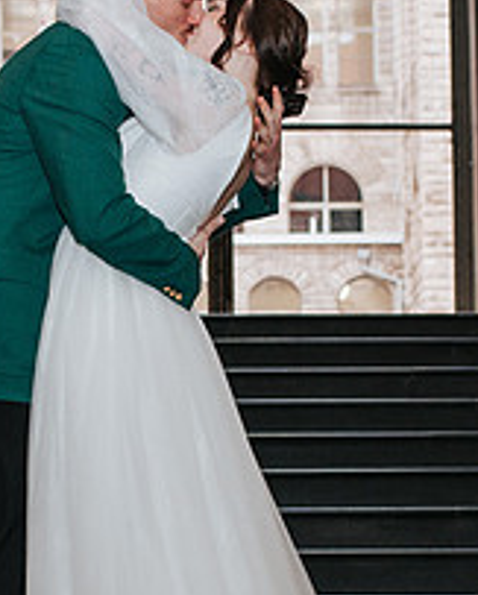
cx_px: 89
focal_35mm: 131
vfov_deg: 14.6
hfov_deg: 11.8
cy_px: 422
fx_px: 2311
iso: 800
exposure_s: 1/200
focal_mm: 35
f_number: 3.2
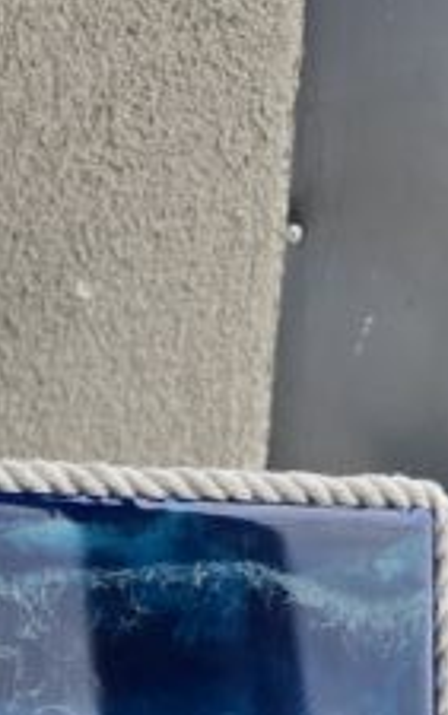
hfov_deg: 11.4
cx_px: -213
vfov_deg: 16.1
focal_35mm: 111
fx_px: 2164
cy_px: 1246
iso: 12
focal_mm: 6.3
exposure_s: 1/180
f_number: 1.7
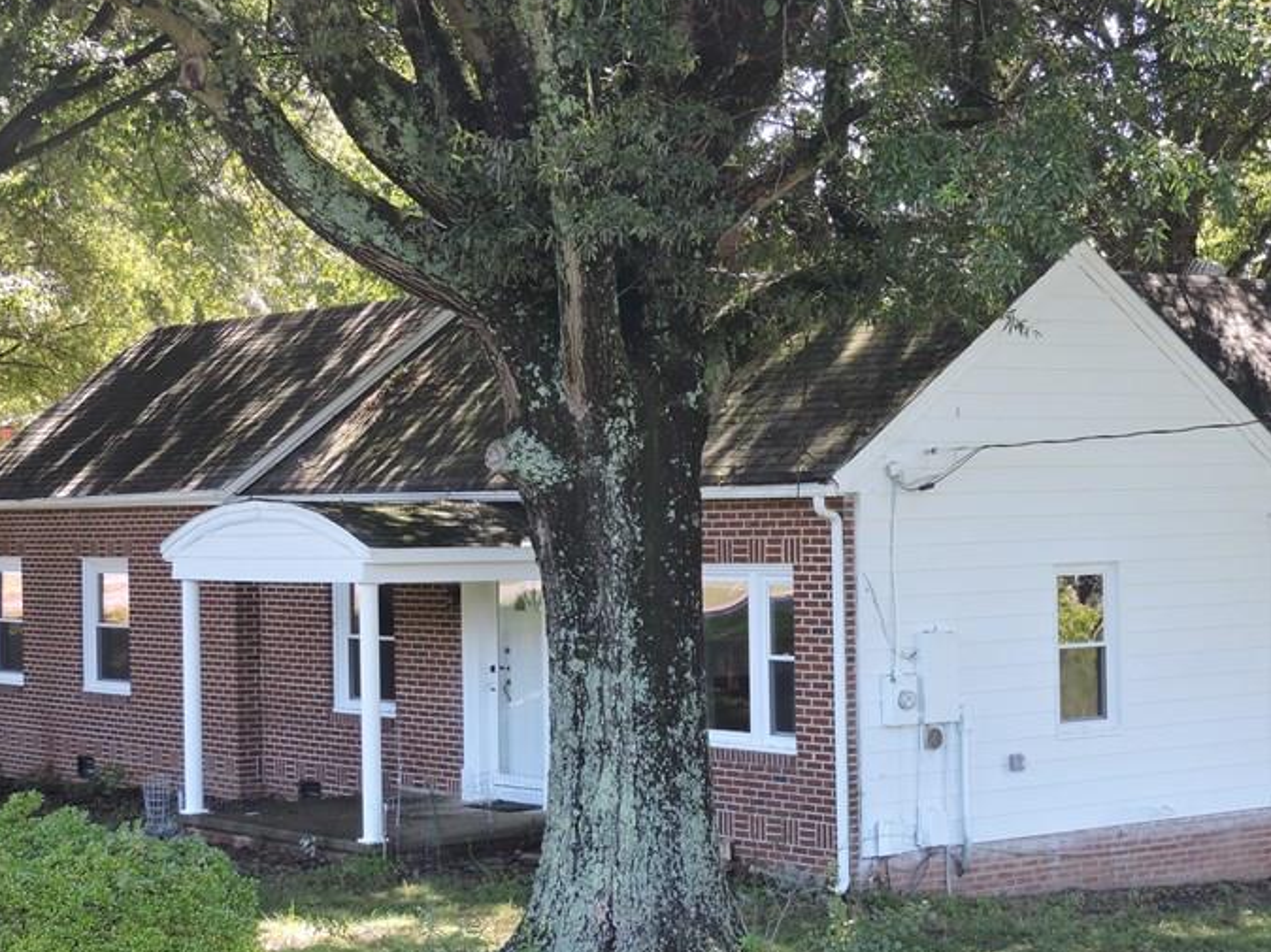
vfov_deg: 19.4
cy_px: 483
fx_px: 2790
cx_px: 796
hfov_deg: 25.6
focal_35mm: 76
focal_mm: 8.9
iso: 100
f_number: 3.6
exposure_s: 1/60
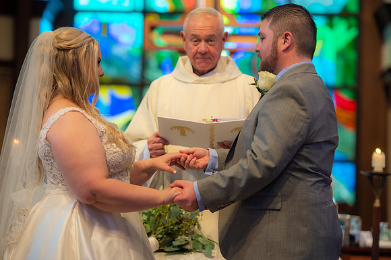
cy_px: 130
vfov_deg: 9.8
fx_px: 1520
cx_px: 196
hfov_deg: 14.7
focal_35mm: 140
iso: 1250
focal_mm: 140
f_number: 3.2
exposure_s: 1/125
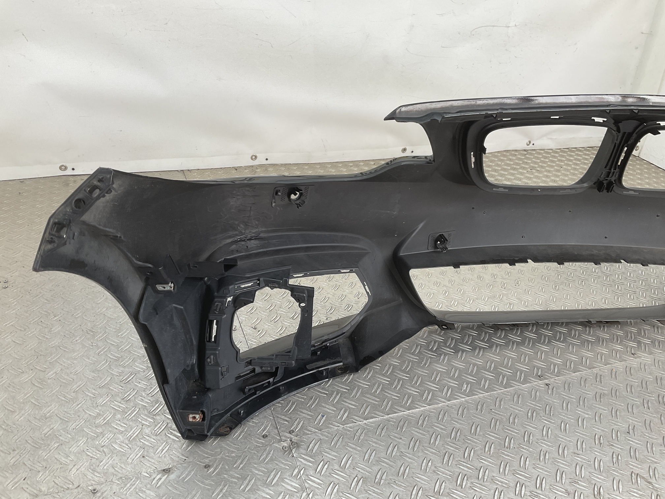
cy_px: 250
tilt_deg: -31.0
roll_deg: -9.0
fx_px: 557
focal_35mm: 29
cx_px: 332
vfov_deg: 48.2
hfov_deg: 61.7
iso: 20
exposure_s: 1/100
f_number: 1.8
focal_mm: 3
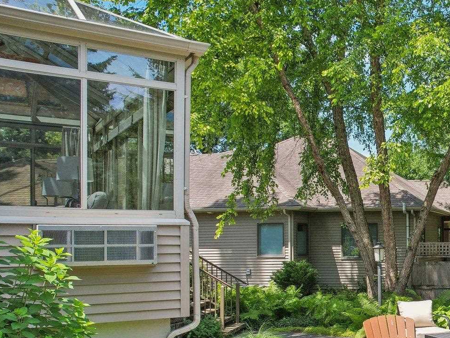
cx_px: 451
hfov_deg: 37.5
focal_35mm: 45
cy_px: 282
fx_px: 585
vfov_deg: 31.2
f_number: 2.8
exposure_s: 1/725
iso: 110
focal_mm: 8.4
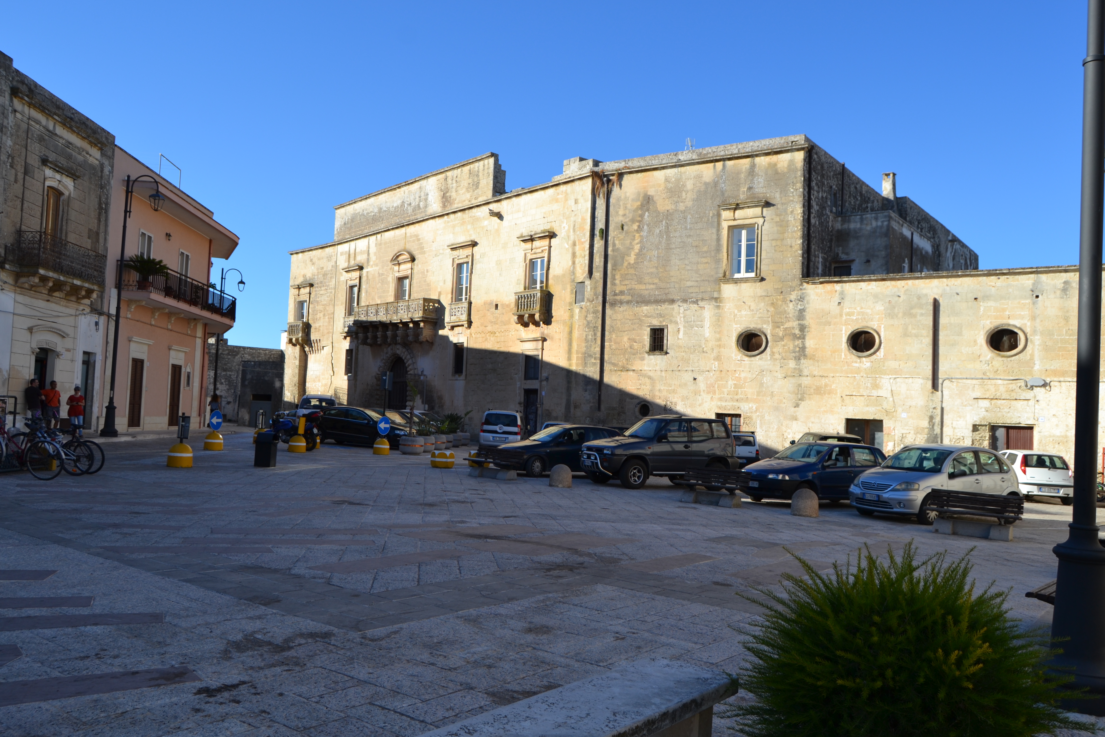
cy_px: 368
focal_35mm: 27
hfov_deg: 67.4
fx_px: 829
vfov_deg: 47.9
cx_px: 552
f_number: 8
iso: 100
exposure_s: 1/250
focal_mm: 18
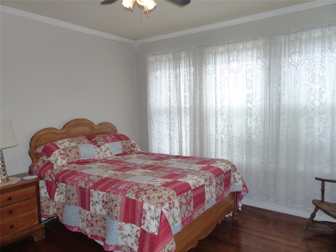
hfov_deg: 69.4
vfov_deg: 54.9
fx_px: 243
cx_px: 168
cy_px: 126
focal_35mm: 25
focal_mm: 4.5
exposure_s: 1/100
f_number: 3.2
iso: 160
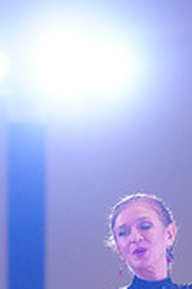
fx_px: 3456
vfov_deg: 4.7
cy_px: 480
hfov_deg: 3.2
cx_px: 22
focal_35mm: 432
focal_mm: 123
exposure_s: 1/400
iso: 5000
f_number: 2.8
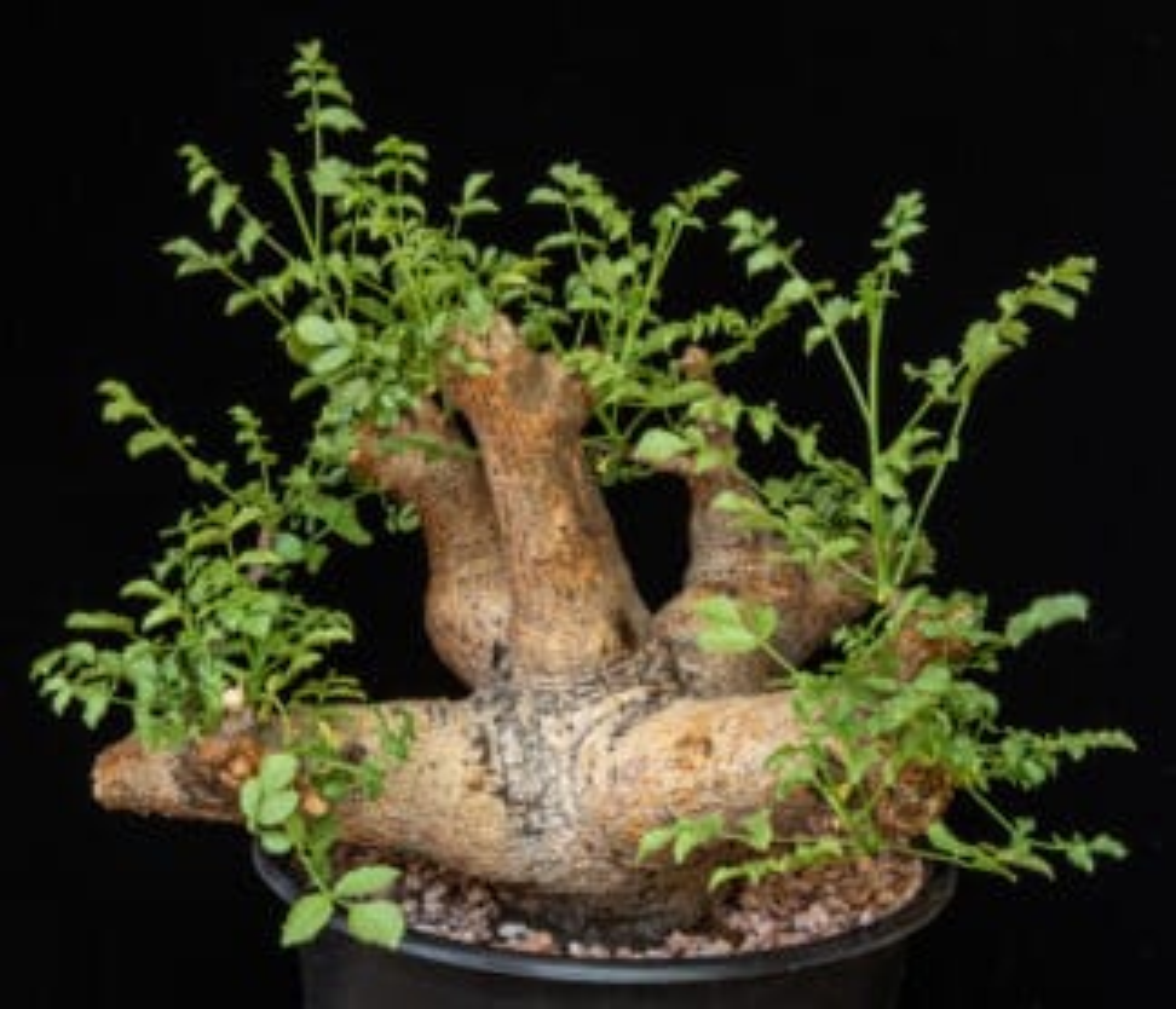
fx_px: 3204
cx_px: 579
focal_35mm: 89
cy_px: 520
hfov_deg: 20.8
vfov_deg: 17.9
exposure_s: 5
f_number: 32
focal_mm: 60
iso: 100
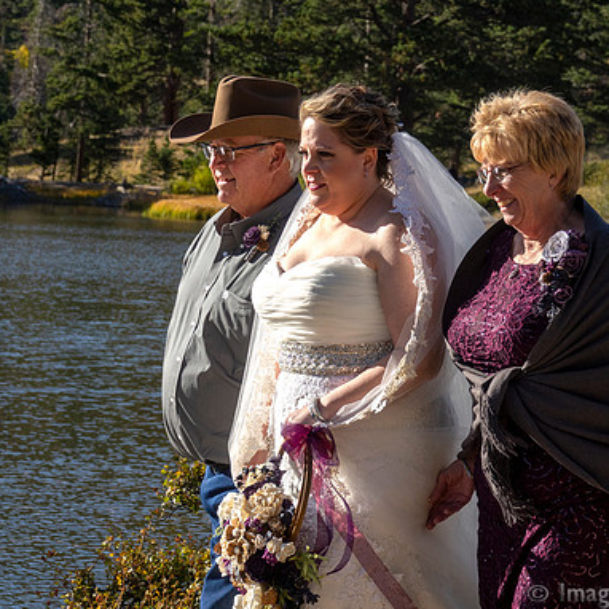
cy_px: 307
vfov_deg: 12.7
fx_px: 2747
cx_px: 442
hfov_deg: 12.6
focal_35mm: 138
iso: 200
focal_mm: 39.42
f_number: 4.5
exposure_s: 1/1000
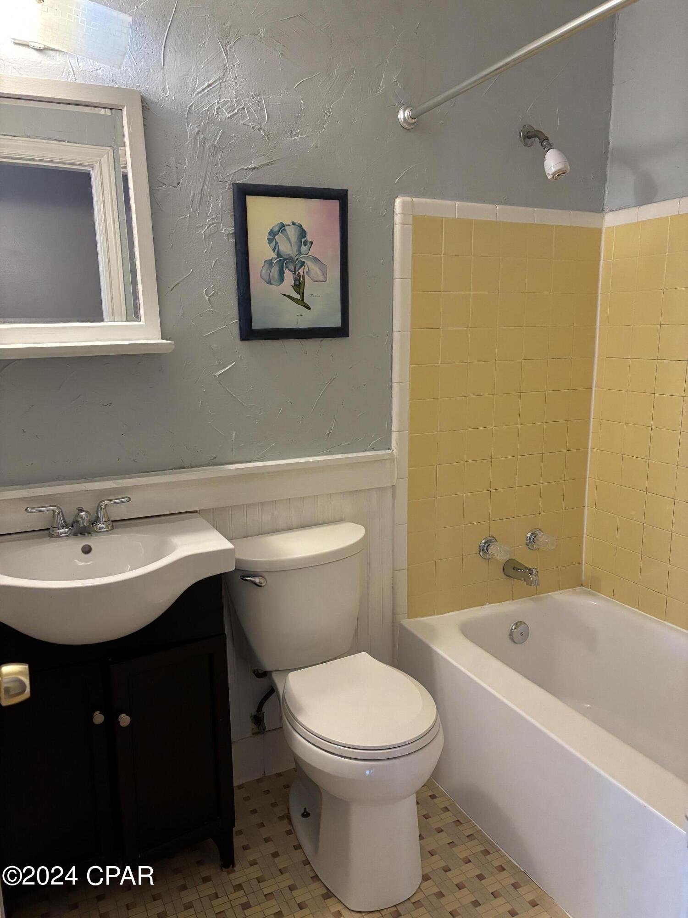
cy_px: 459
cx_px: 344
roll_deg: +0.5
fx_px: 689
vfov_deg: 67.3
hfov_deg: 53.1
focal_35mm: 26
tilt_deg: -9.9
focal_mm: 5.96
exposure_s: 1/60
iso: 400
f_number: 1.6
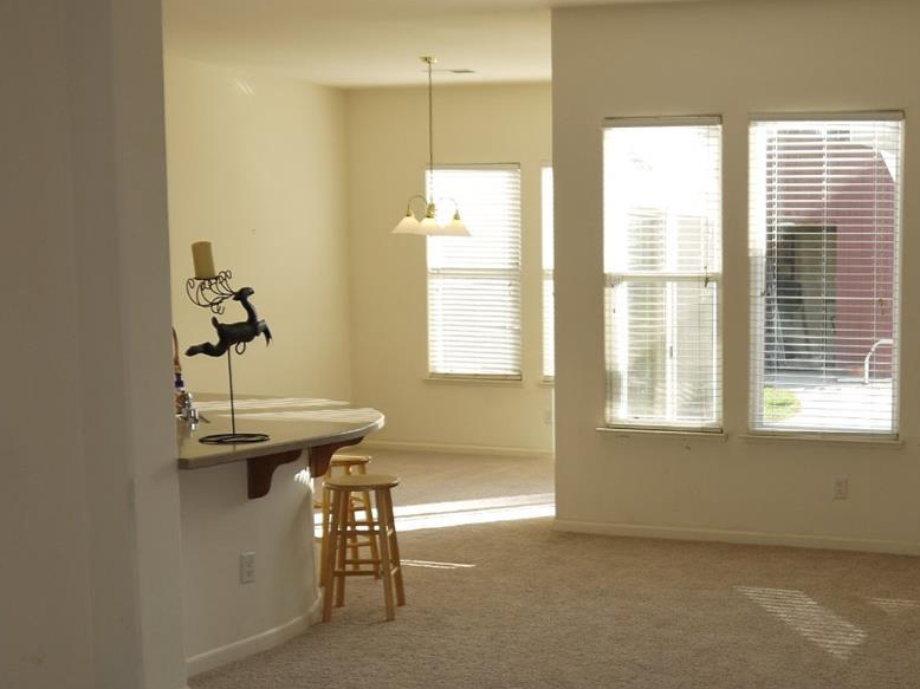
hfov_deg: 33.7
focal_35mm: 54
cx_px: 821
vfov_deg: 26.9
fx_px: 1435
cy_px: 438
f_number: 4
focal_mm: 14
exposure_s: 1/160
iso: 160
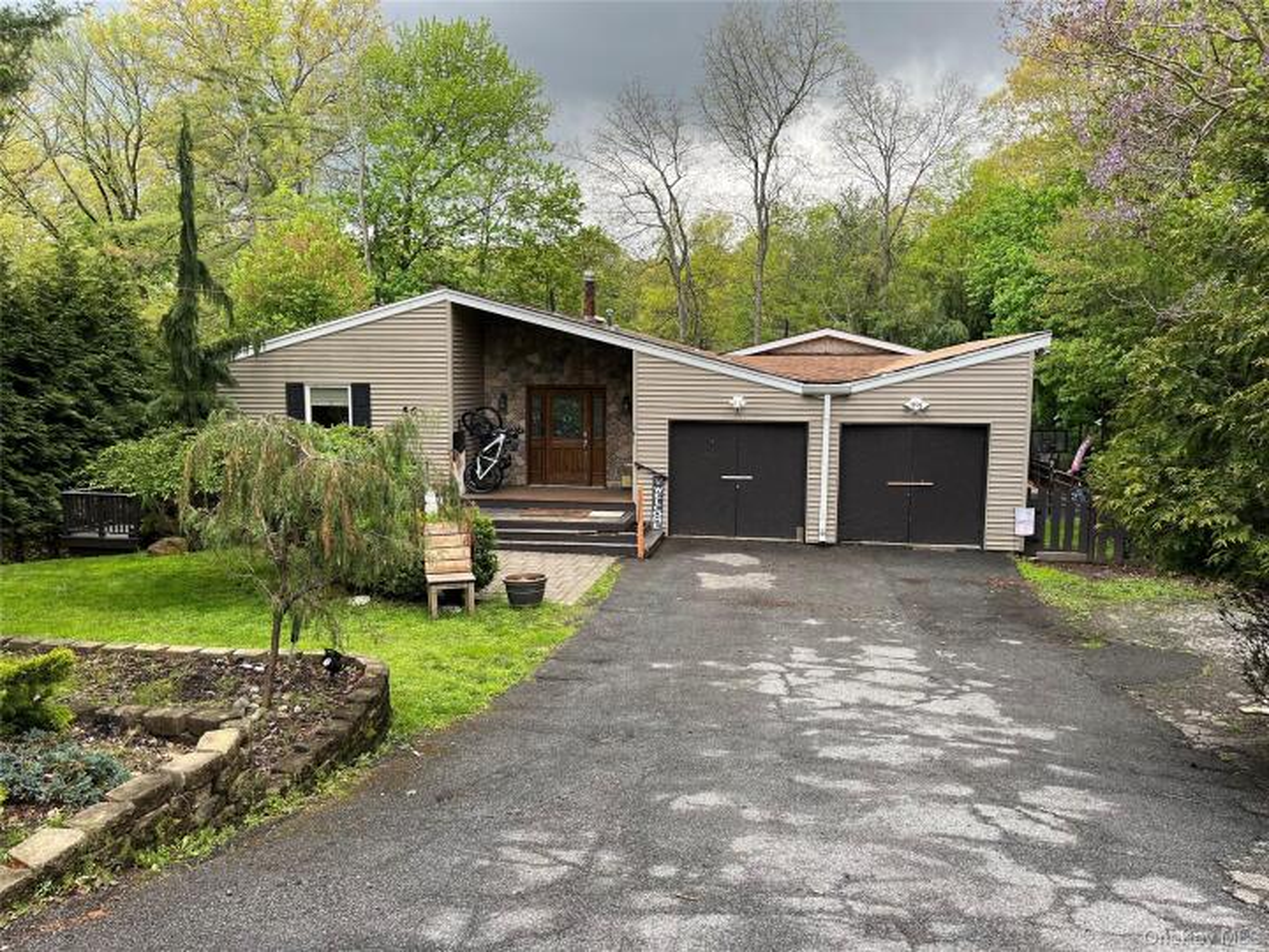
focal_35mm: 26
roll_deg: +0.5
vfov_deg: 53.1
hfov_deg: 67.3
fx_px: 953
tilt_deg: -7.0
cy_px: 476
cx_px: 634
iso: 50
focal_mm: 5.1
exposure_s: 1/357
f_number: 1.6
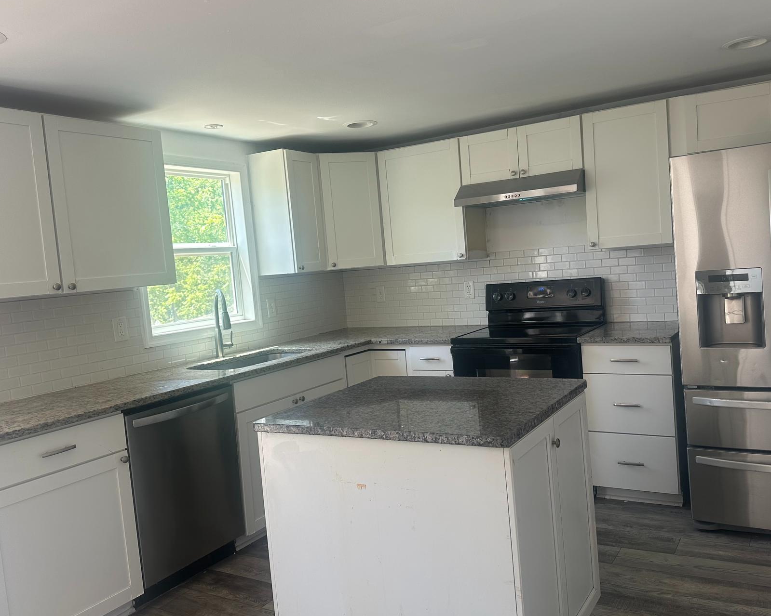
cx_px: 409
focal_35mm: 30
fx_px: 685
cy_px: 309
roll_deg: +4.5
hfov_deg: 58.7
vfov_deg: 48.5
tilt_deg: -5.0
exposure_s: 1/121
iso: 64
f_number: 1.78
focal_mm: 6.86
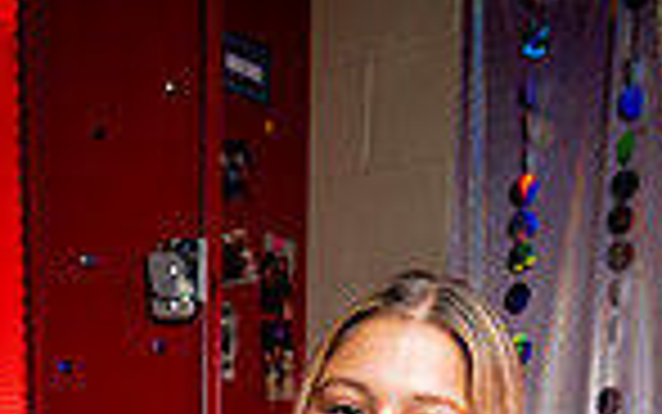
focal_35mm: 84
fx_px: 1516
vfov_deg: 12.2
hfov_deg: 24.6
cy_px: 1008
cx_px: 257
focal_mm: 27
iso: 160
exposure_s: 1/250
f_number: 4.5
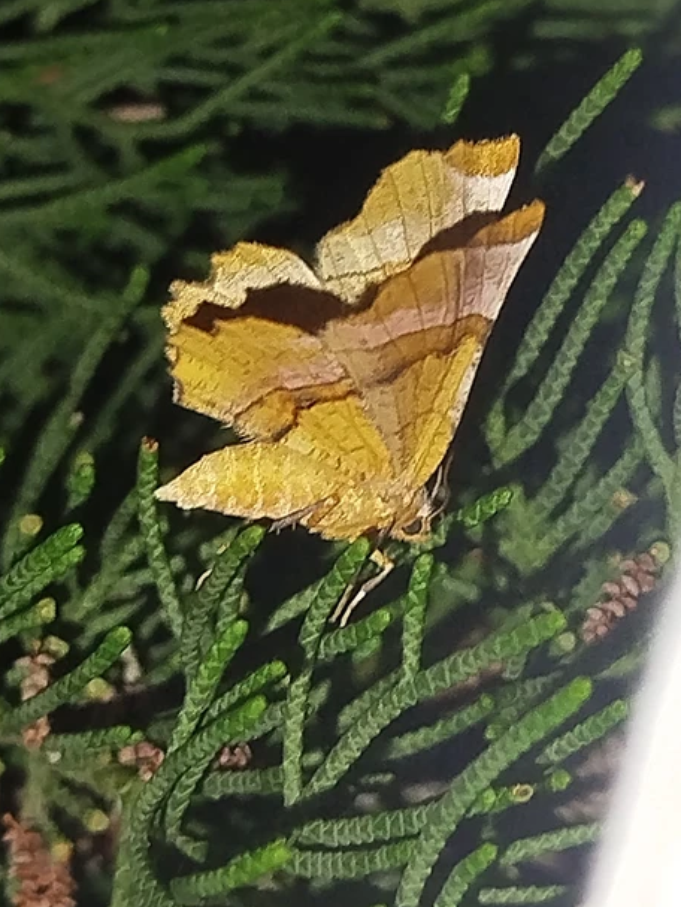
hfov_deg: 12.6
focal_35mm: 118
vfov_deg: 16.7
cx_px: 327
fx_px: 3092
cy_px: 436
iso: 125
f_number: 1.7
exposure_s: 1/33
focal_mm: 5.31
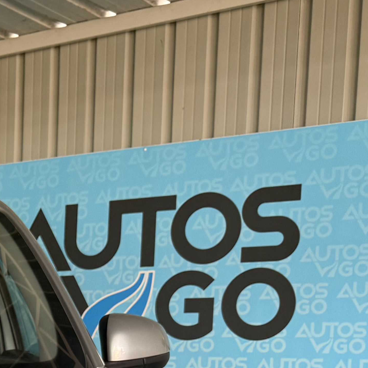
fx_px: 1022
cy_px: 475
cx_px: -211
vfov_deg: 18.9
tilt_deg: -8.6
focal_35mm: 85
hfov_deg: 17.9
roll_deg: +1.3
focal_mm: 6.76
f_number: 1.78
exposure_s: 1/257
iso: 100
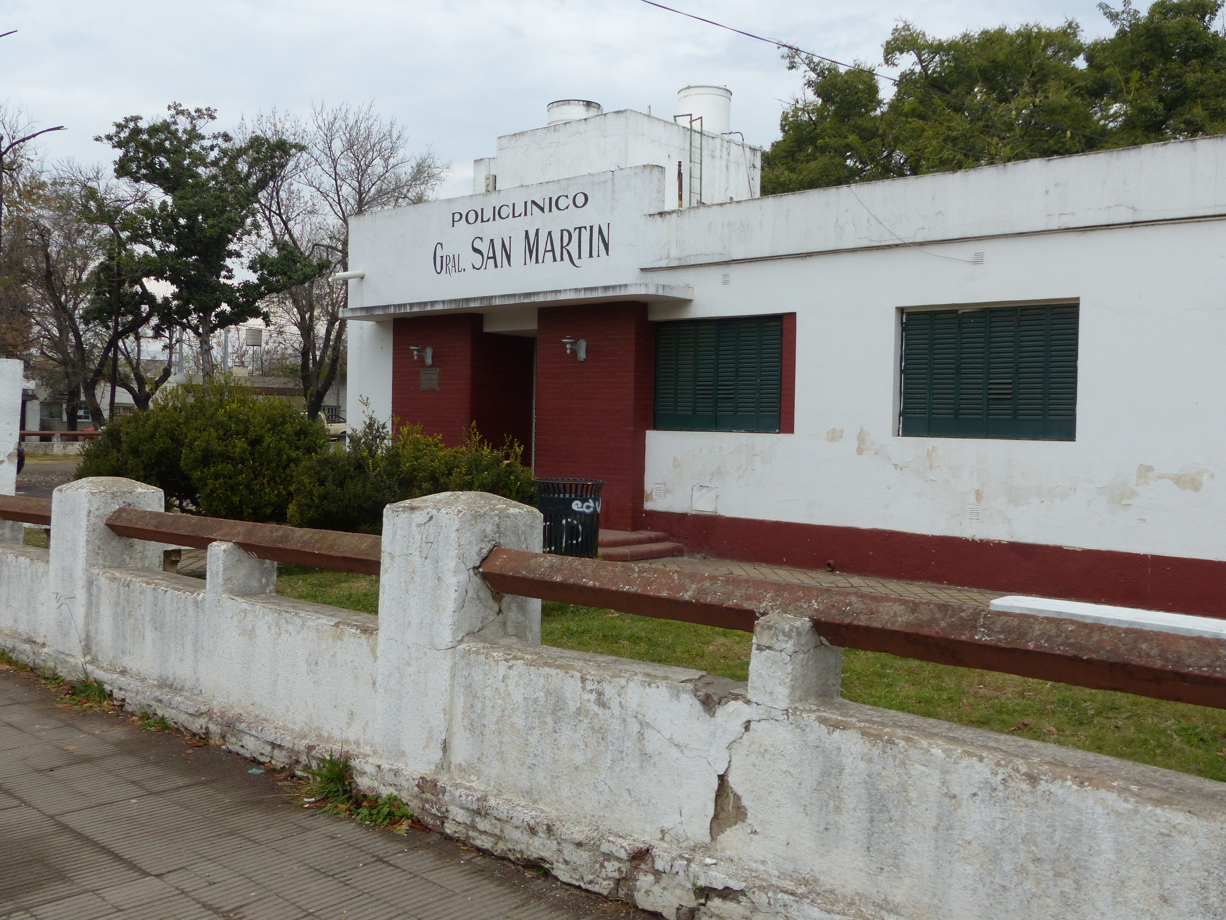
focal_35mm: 33
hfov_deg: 55.4
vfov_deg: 42.9
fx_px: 1169
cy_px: 460
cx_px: 613
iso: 100
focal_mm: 5.9
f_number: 4
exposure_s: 1/200
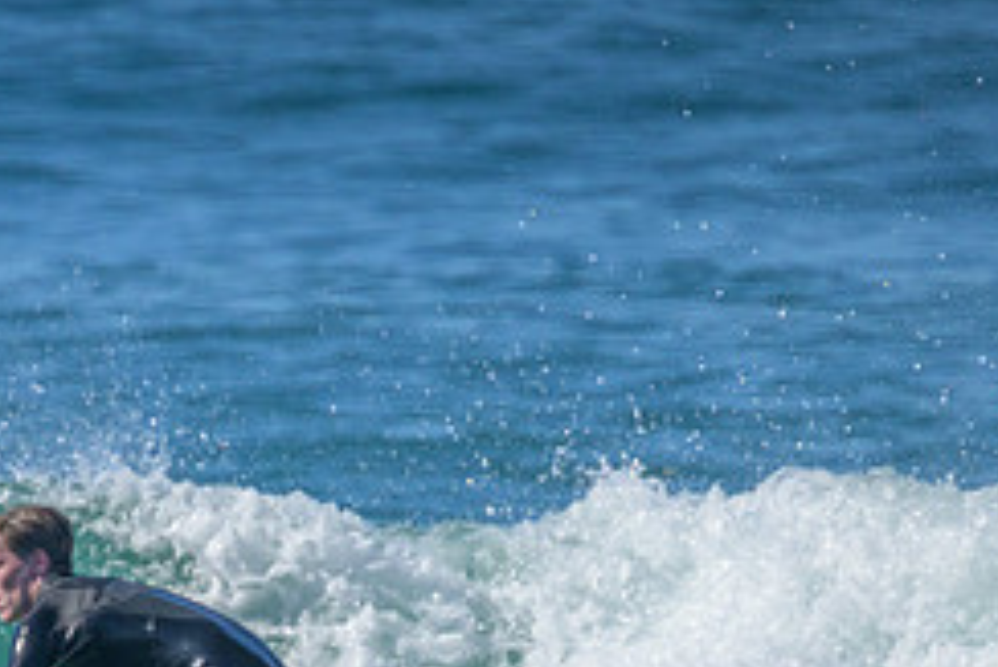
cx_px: 115
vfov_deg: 0.7
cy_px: 784
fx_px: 52757
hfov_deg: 1.1
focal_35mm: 1902
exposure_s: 1/1600
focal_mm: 800
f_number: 11
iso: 1800
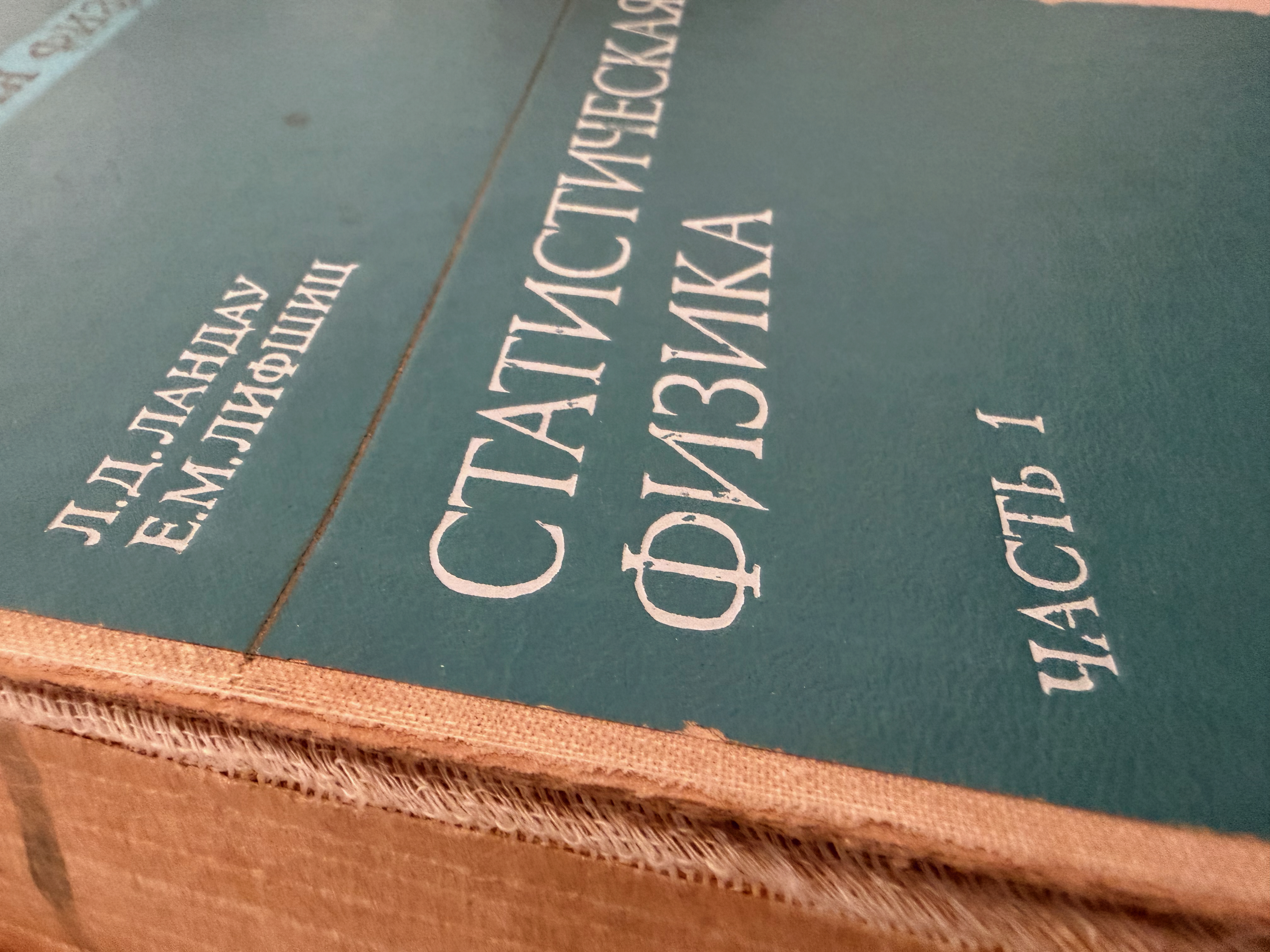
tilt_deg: -48.2
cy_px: 476
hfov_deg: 71.6
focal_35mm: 24
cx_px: 635
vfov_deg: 56.8
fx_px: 881
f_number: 2.2
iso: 640
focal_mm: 2.22
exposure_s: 1/60
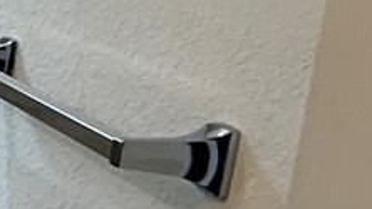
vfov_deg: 11.0
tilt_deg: -9.8
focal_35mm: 110
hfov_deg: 11.6
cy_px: 65
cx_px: -721
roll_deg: +0.9
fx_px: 1085
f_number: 2.2
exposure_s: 1/120
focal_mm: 2.22
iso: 80
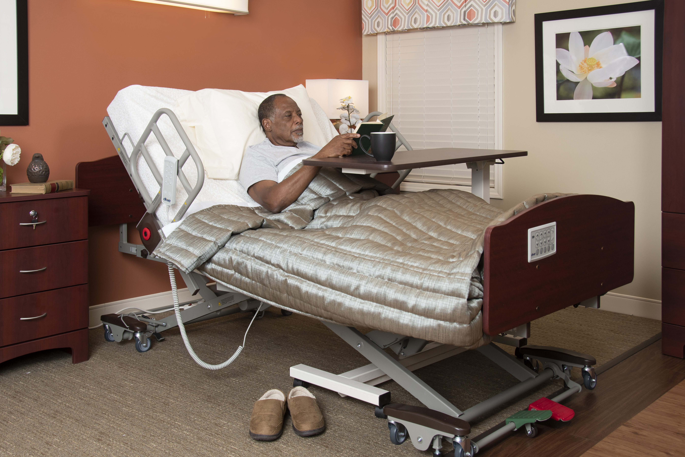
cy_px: 228
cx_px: 342
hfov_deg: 49.6
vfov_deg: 34.2
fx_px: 742
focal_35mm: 39
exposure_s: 1/125
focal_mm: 26
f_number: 5.6
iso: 250
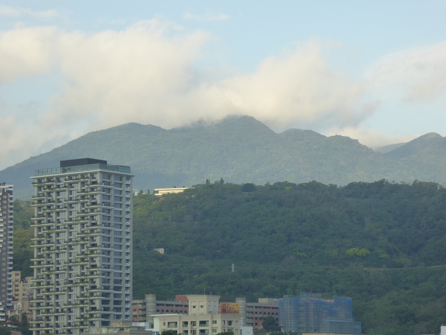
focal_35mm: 150
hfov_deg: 13.2
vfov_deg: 9.9
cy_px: 168
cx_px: 223
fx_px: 1933
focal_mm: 24.2
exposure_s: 1/200
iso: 160
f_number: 5.3
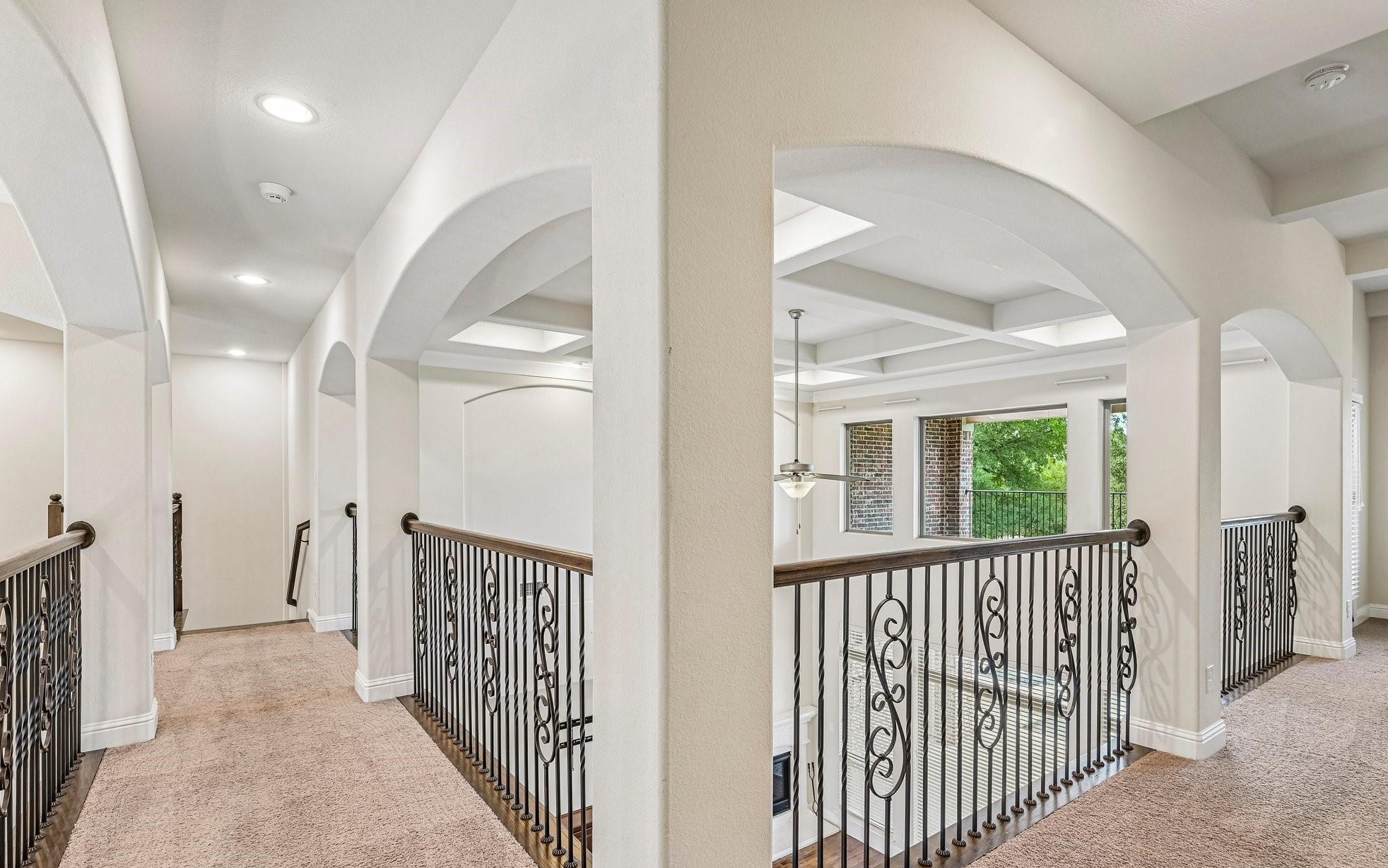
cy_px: 474
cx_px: 699
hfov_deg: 94.4
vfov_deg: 67.9
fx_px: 643
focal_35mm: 17
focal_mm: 16
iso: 400
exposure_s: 1/20
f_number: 8
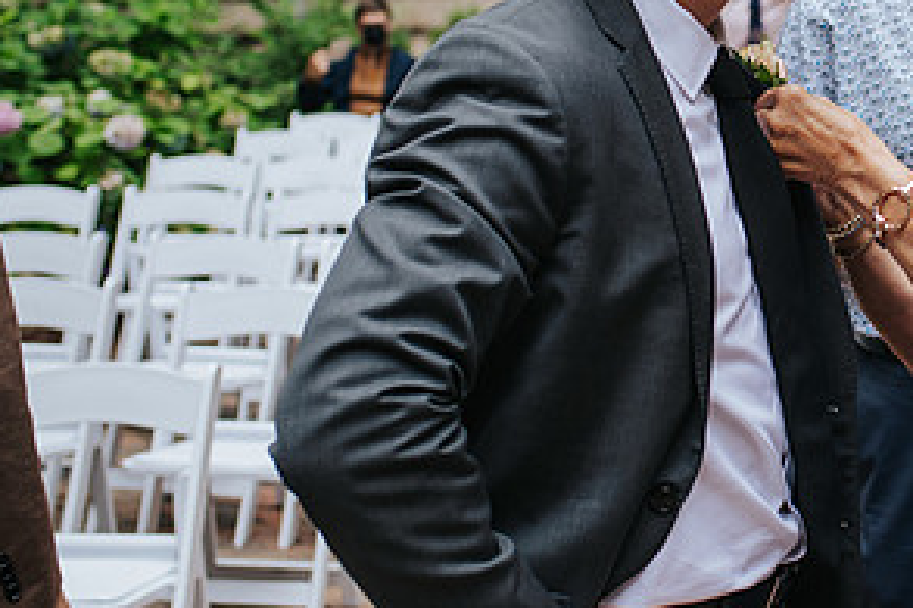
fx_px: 1850
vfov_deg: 18.5
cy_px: 122
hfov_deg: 26.6
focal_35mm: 73
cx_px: 848
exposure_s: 1/400
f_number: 3.2
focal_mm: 35
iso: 250
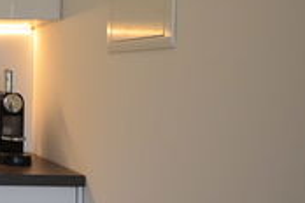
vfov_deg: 20.4
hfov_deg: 23.7
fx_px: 565
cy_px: 76
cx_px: -157
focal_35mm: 67
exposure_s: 1/60
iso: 800
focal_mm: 13
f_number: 8
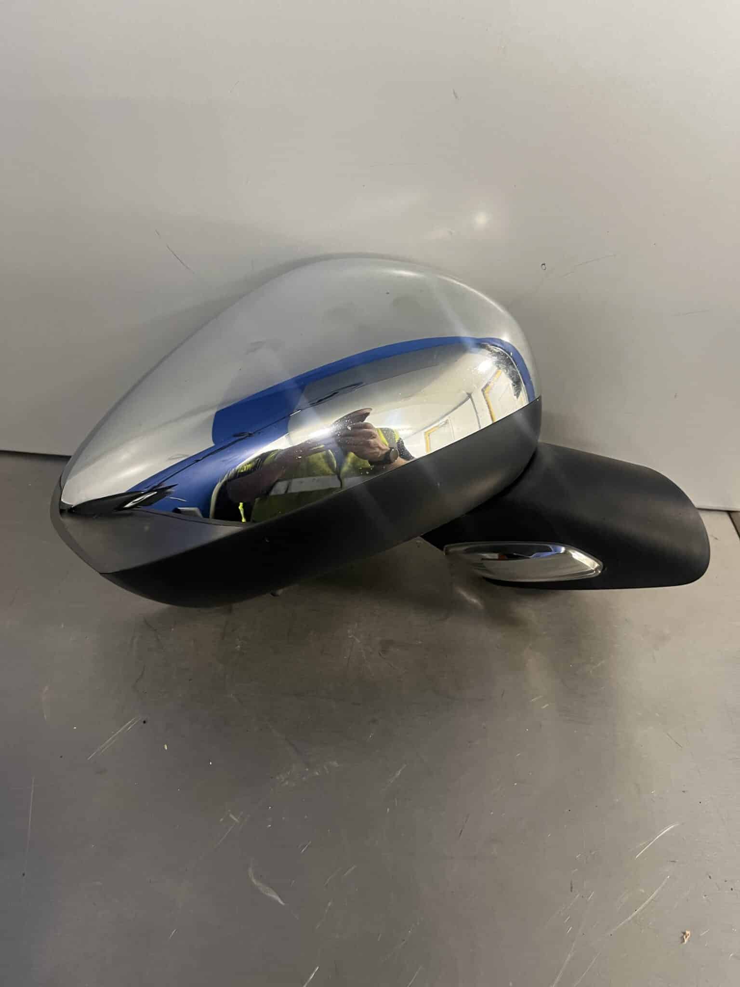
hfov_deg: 53.1
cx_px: 370
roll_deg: -1.0
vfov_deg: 67.3
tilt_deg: -38.0
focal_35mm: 26
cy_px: 494
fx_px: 741
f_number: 1.6
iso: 320
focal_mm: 5.1
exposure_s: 1/50
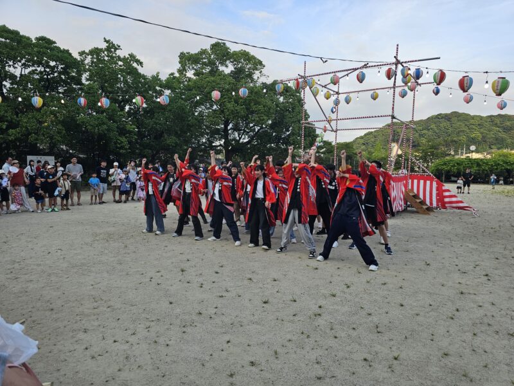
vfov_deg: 58.9
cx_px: 257
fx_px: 342
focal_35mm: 23
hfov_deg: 73.9
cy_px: 193
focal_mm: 6.3
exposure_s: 1/359
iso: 25
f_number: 1.7
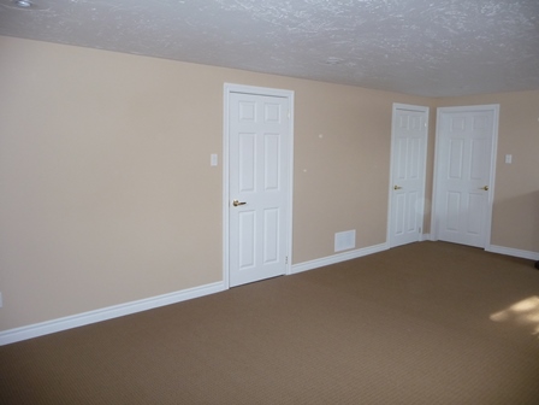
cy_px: 202
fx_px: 436
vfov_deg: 49.7
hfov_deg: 63.4
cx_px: 270
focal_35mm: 28
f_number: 3.3
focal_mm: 4.7
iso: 200
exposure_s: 1/30
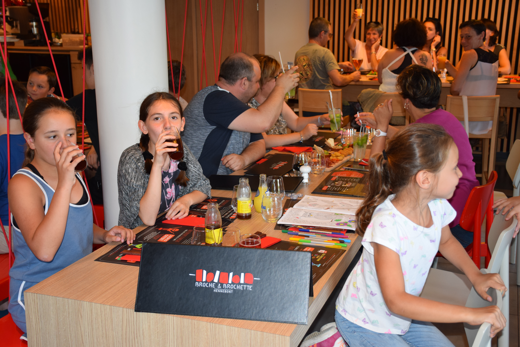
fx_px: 650
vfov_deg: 29.9
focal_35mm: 45
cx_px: 260
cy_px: 174
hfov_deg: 43.6
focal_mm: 30
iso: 800
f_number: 5
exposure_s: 1/100
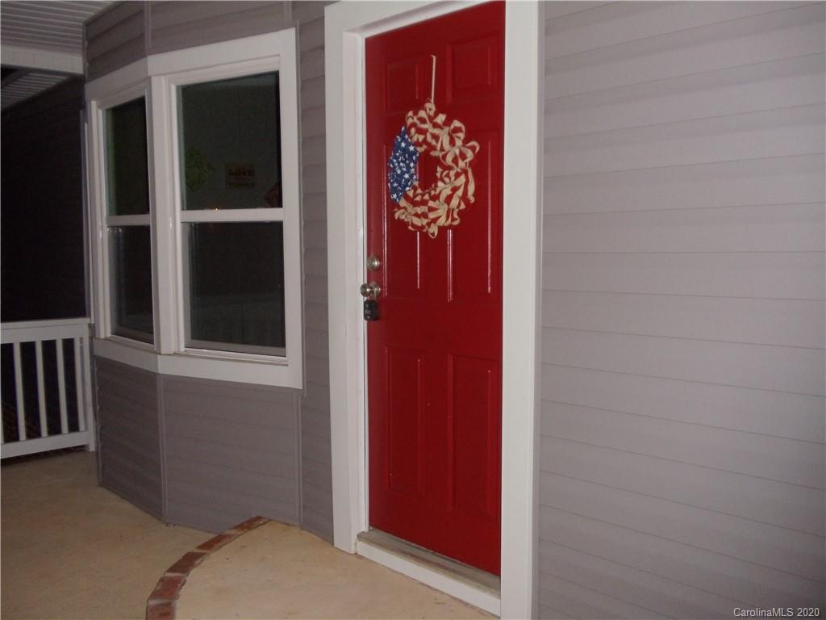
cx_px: 413
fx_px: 1050
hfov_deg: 42.9
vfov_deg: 32.9
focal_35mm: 44
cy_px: 310
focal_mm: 6
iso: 200
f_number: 3.5
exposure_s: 1/30
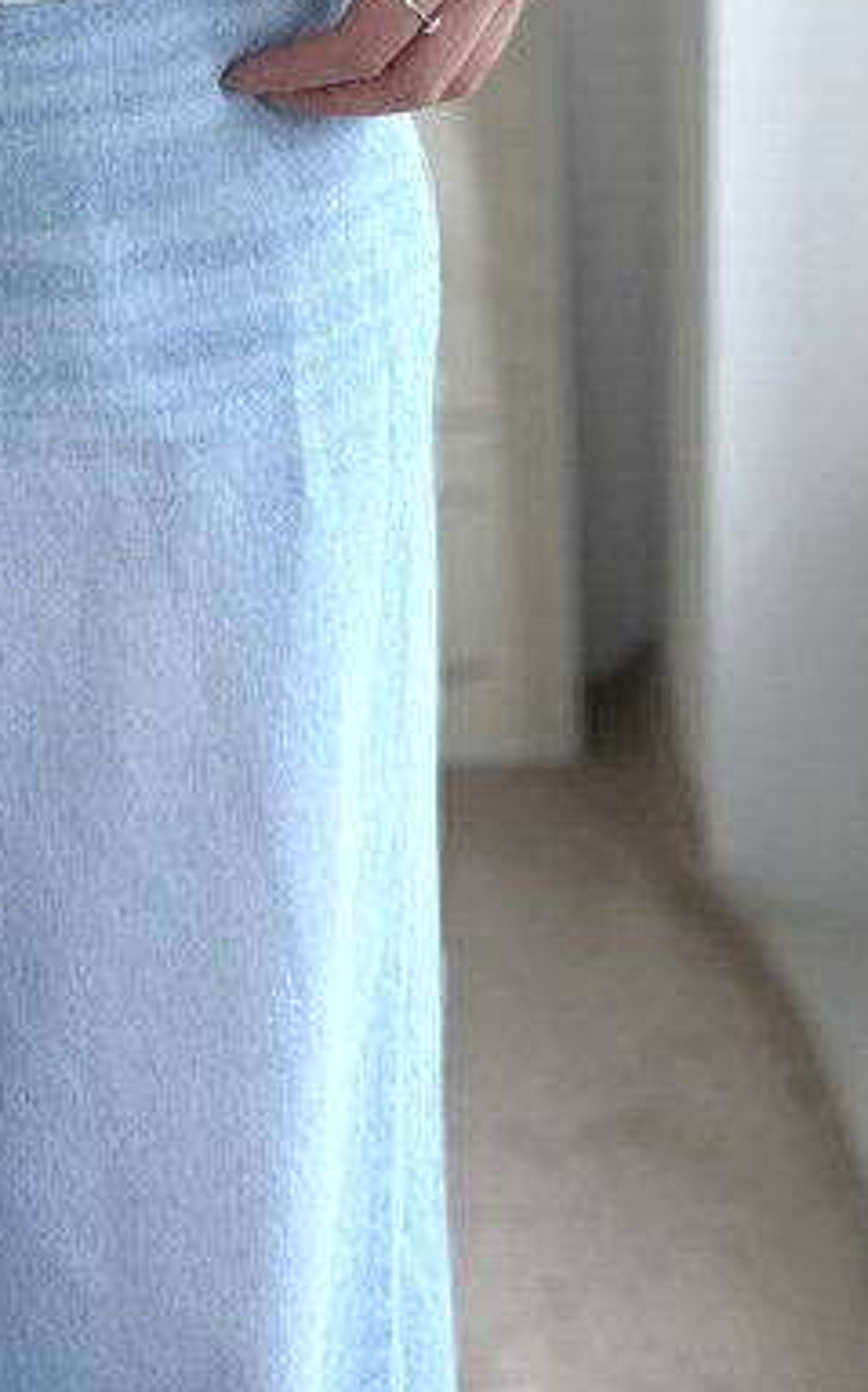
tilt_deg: -8.5
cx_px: -171
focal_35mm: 72
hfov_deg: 17.3
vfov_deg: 26.6
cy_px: -94
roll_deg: +2.0
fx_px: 2728
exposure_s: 1/120
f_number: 1.6
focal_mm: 5.96
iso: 100
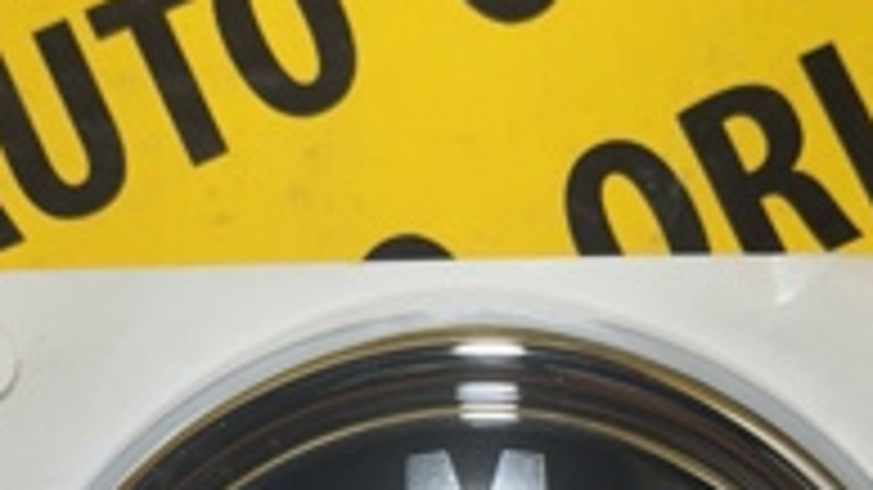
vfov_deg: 9.2
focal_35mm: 129
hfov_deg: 16.6
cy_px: 647
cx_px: 457
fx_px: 2985
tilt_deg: -77.9
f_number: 1.78
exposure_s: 1/121
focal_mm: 6.76
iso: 50
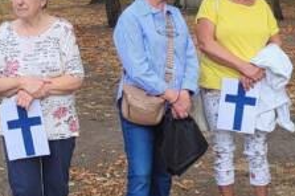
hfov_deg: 20.0
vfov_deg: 13.3
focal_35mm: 102
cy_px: 146
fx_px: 835
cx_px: 128
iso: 80
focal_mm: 5.4
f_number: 1.8
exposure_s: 1/100
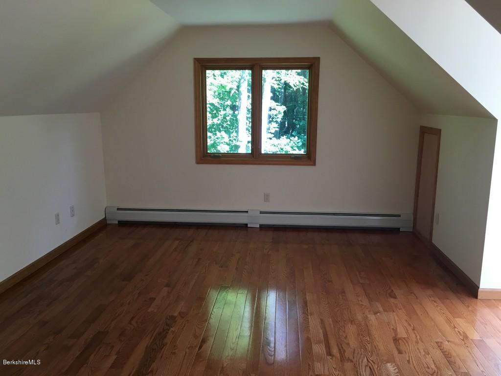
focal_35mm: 29
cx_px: 250
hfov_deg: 61.7
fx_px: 420
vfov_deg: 48.2
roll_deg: +0.4
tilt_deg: -10.7
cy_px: 188
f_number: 2.2
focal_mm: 4.15
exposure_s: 1/30
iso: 25
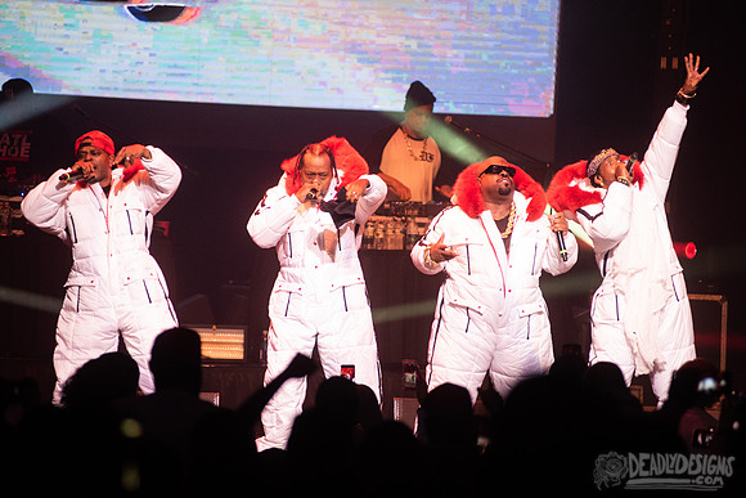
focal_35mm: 224
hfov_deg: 9.2
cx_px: 373
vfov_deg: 6.1
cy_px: 220
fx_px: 4635
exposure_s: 1/500
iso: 3200
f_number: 3.5
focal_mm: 200
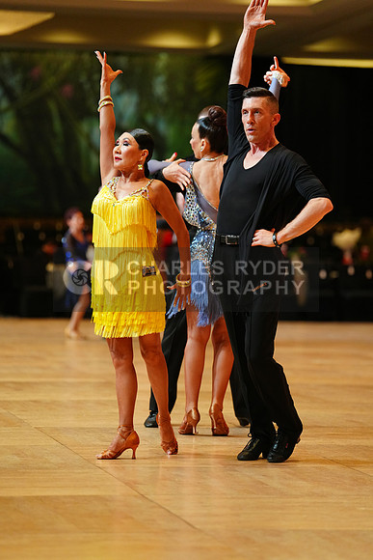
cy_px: 280
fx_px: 2314
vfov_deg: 13.8
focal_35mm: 149
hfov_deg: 9.2
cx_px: 186
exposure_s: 1/400
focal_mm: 149
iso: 2500
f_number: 2.8
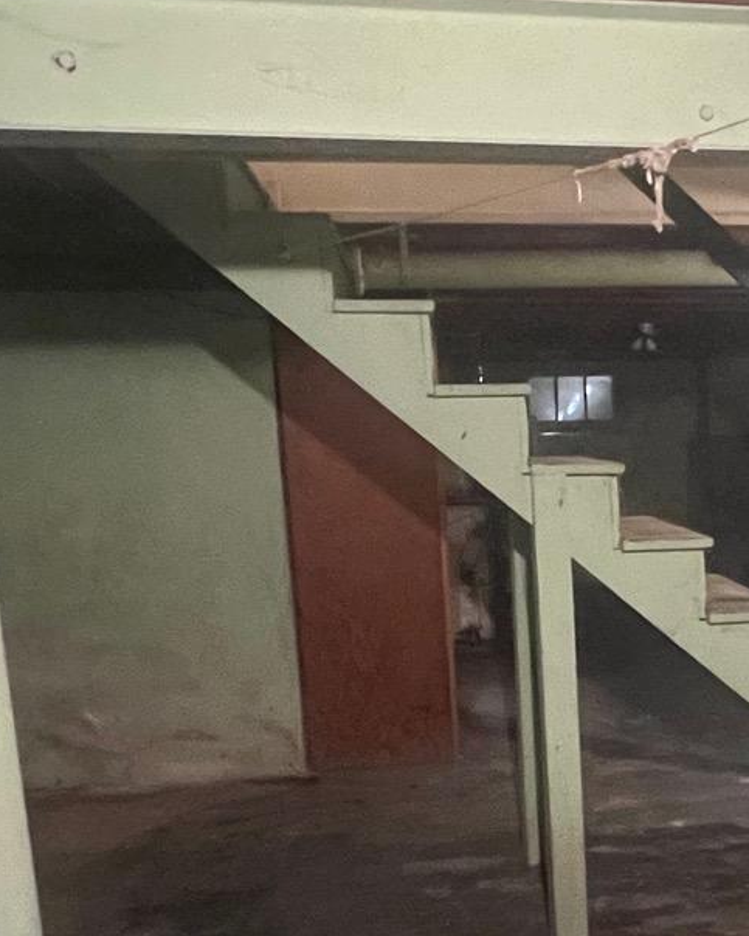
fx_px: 1192
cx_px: 687
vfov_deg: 41.9
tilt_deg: -10.5
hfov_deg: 32.9
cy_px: 677
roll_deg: +1.9
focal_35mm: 43
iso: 1000
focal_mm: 1.57
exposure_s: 1/30
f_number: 1.8
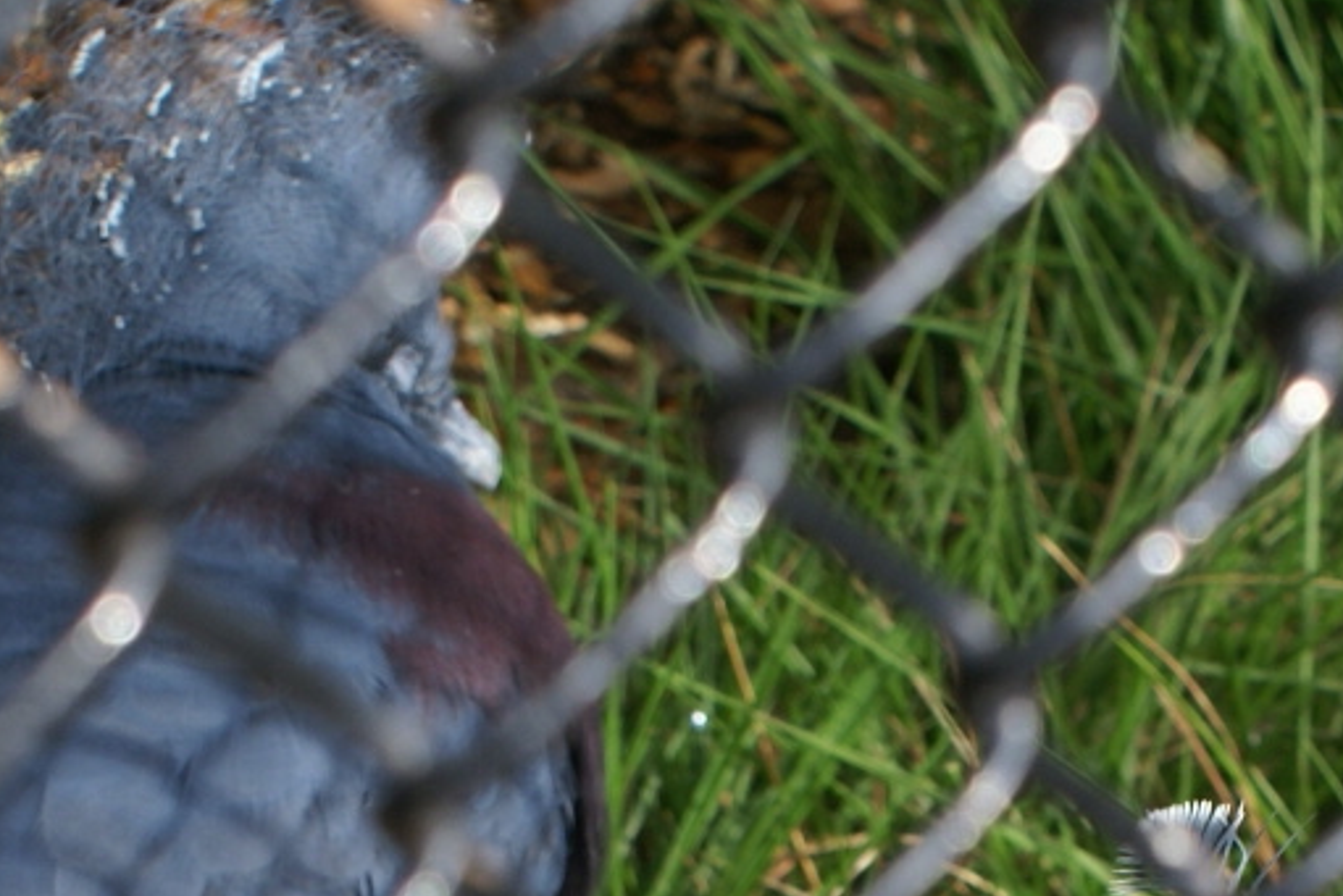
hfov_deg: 12.2
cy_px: 1422
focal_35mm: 169
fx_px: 6306
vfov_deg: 7.9
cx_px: 815
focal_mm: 30
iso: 100
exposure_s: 1/80
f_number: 7.1
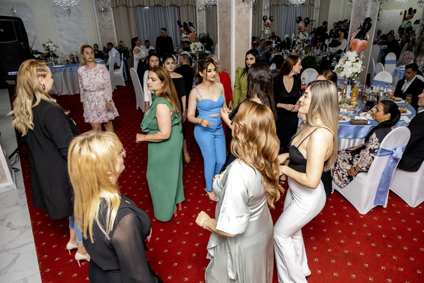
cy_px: 142
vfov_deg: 53.2
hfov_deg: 73.7
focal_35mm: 24
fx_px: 283
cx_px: 212
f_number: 2.8
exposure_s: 1/160
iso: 1000
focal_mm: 16
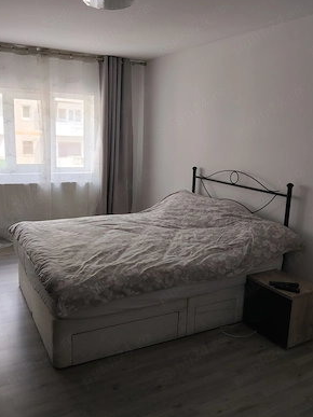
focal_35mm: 30
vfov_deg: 60.0
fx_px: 362
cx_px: 154
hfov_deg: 46.8
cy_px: 212
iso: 50
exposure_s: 1/50
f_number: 1.8
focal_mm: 4.22
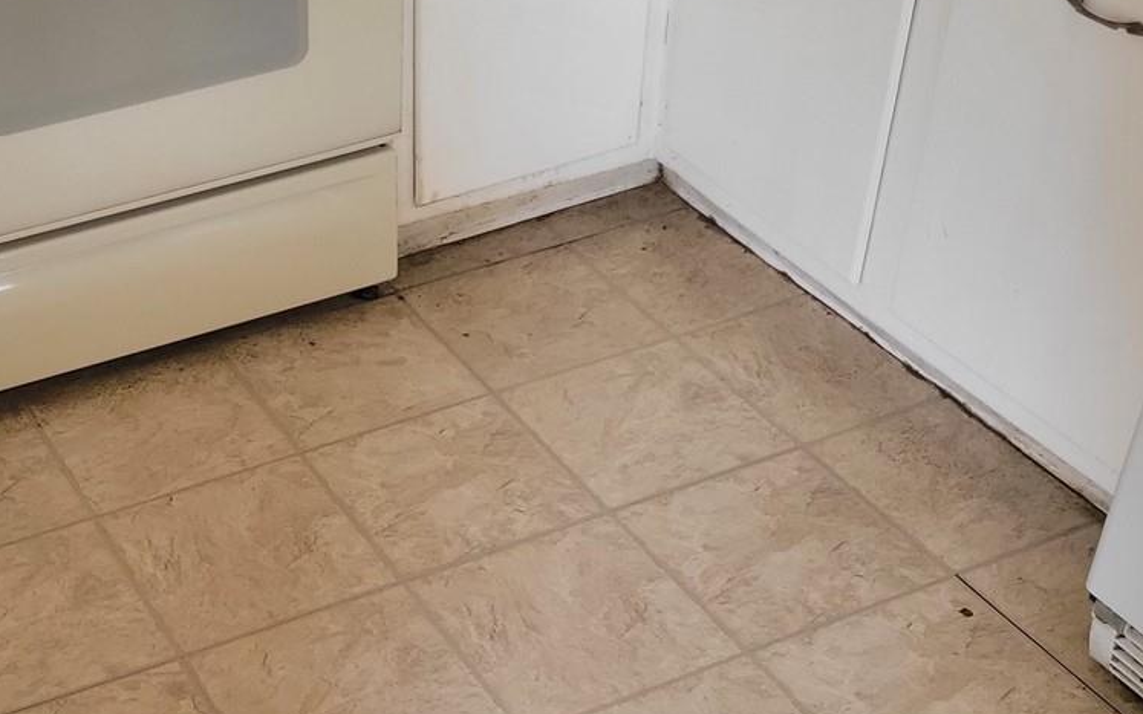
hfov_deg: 33.9
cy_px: 527
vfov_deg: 21.8
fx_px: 1838
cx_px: 288
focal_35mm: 59
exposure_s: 1/60
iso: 200
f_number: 1.8
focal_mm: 5.4
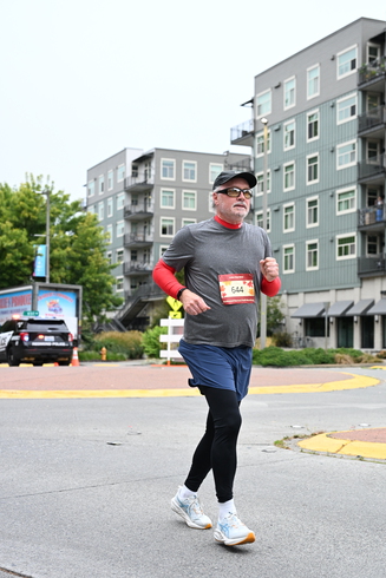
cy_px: 310
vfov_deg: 36.2
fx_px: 884
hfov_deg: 24.6
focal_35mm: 55
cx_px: 210
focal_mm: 49
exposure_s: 1/800
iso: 1600
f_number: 4
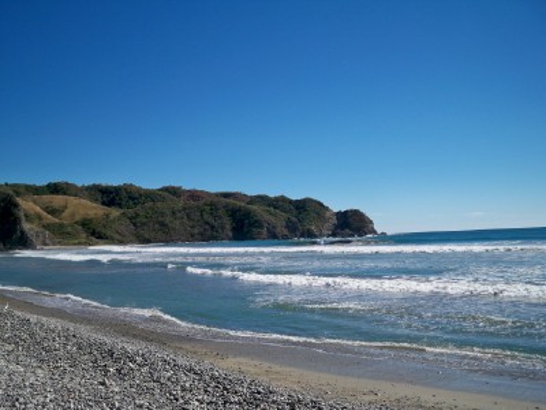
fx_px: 552
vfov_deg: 40.7
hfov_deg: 52.6
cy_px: 205
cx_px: 273
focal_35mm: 35
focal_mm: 6.3
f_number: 4.7
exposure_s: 1/640
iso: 64
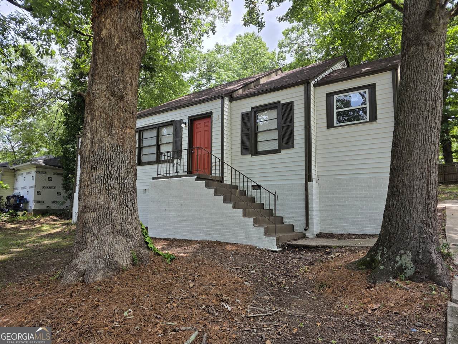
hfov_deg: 73.9
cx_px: 229
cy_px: 172
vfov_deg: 58.9
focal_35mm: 23
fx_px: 304
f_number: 1.7
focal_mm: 6.3
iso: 80
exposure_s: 1/1910
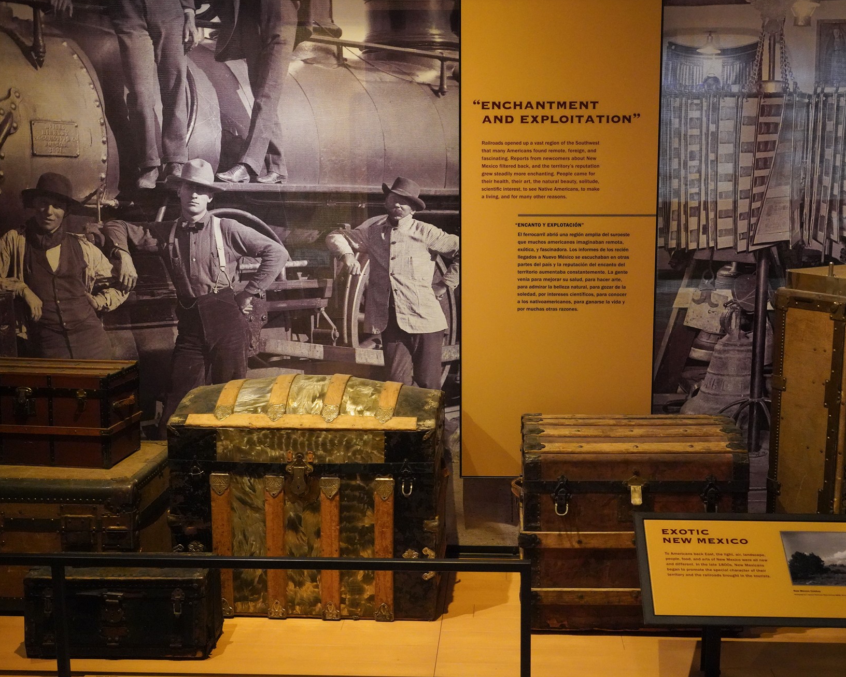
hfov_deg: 40.3
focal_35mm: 46
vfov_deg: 32.8
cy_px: 334
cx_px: 466
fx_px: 1152
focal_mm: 40
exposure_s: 1/60
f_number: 5
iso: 10000
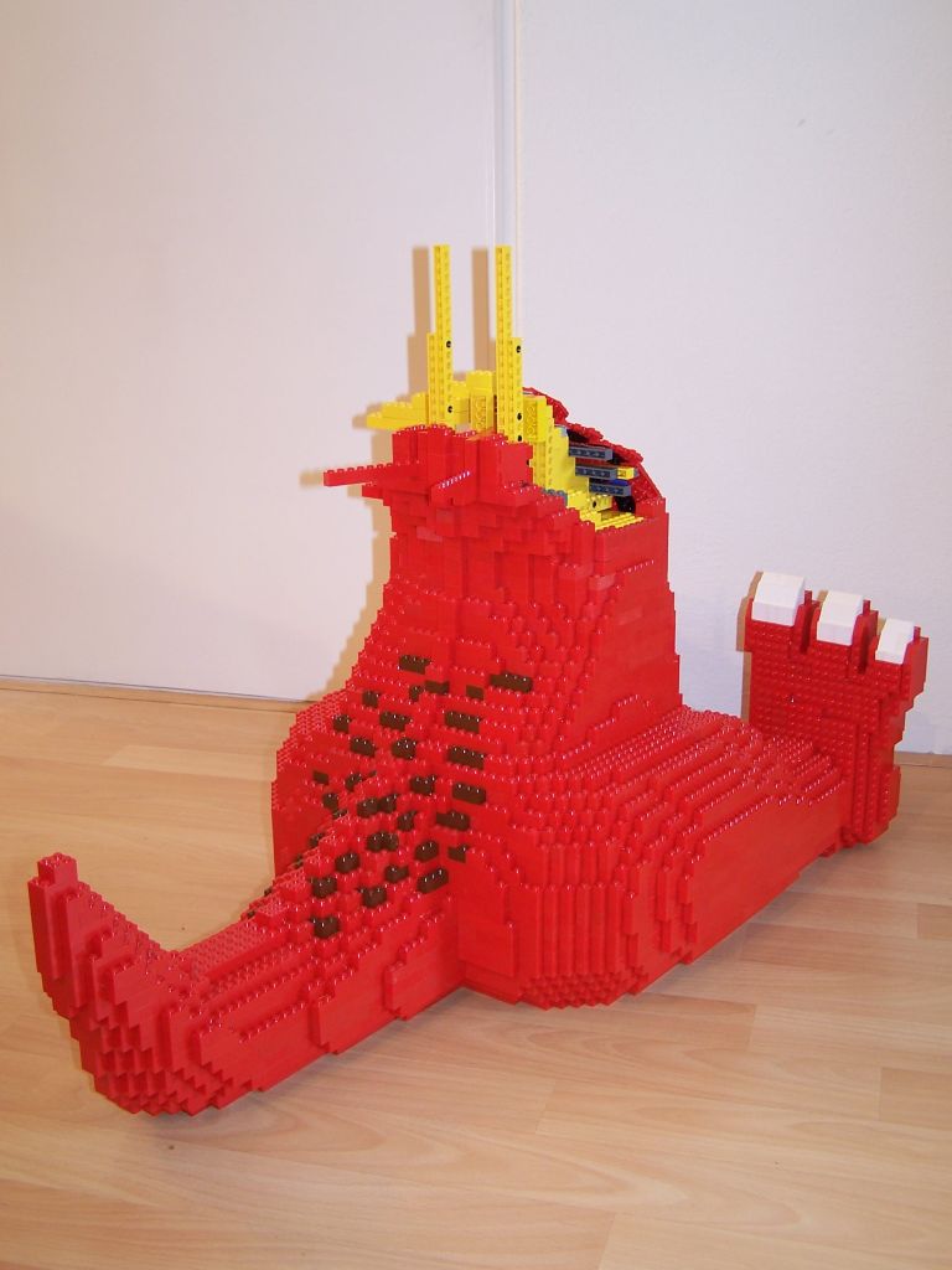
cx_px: 476
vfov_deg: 46.8
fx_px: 1467
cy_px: 635
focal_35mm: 40
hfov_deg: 36.0
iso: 80
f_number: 2.8
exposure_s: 1/2
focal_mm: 6.7
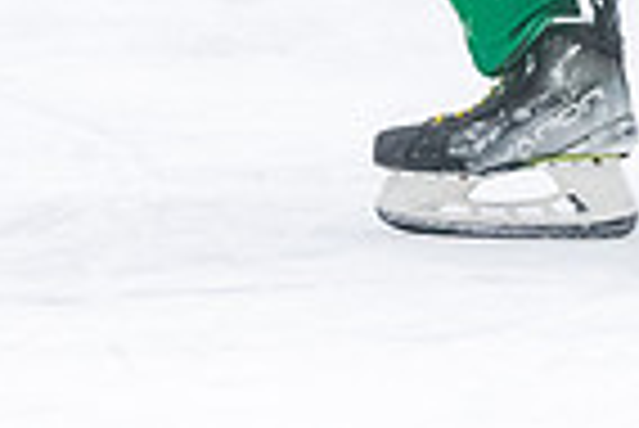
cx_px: 424
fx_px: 15085
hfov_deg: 2.4
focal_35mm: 849
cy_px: -522
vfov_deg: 1.6
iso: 4000
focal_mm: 120
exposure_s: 1/800
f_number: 2.8
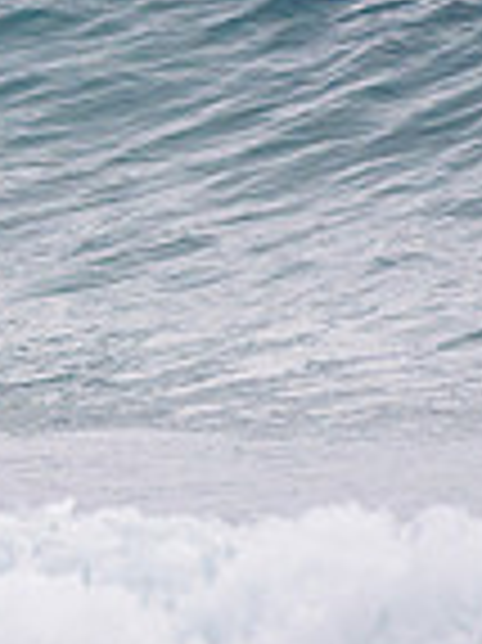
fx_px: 44438
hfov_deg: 0.6
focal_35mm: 2390
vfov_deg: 0.8
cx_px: -755
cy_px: 32
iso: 900
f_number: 5.6
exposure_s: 1/2000
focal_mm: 500
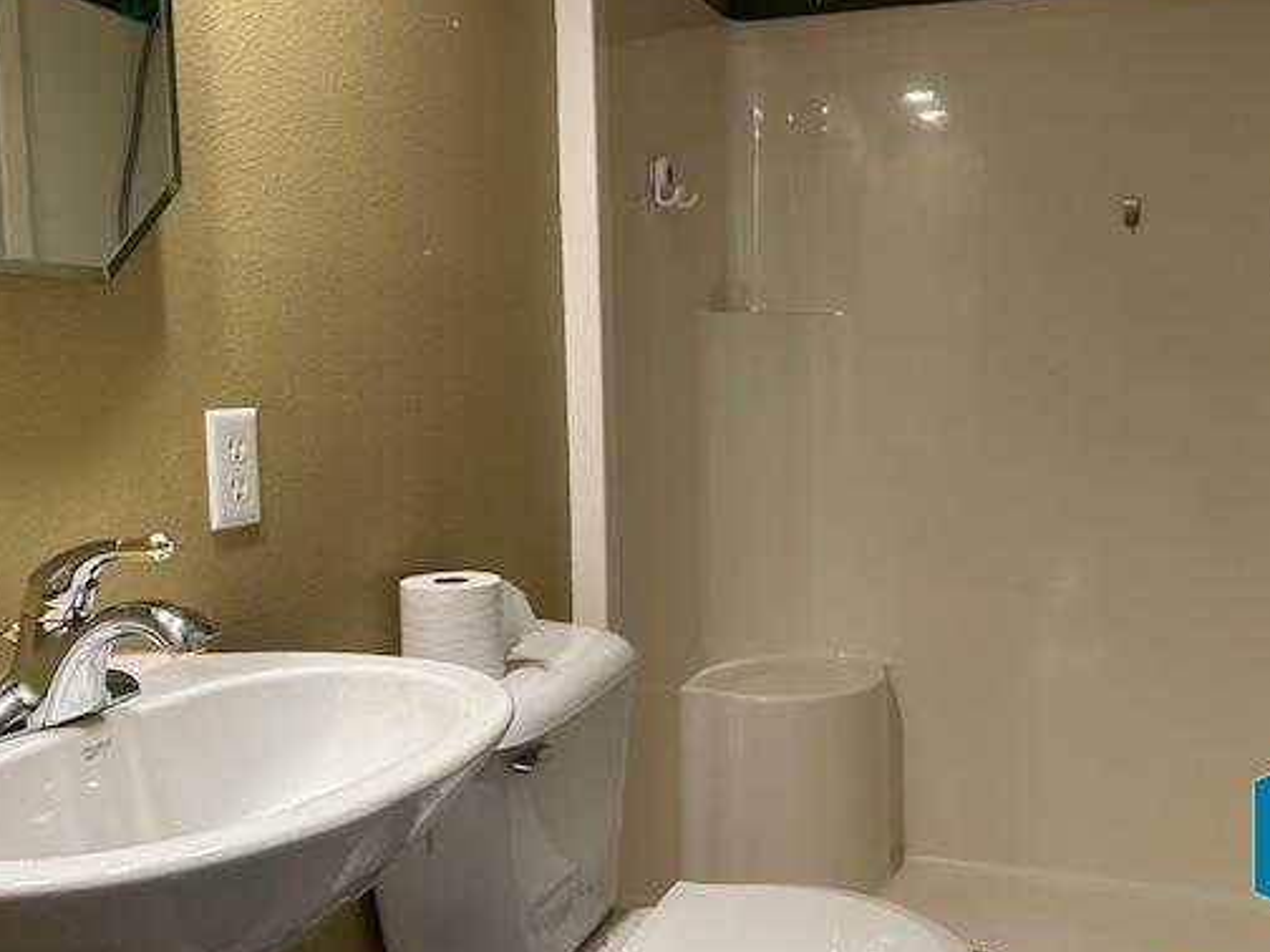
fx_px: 1211
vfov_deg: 42.9
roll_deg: +1.0
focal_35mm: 33
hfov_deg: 55.2
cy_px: 496
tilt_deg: -4.8
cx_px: 706
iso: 100
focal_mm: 5.7
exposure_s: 1/60
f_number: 1.5
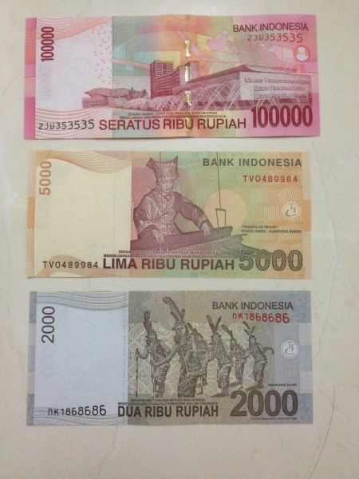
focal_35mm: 35
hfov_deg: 40.7
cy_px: 240
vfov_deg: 52.6
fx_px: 484
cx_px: 180
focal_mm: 4.28
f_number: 2.4
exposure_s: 1/20
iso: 400
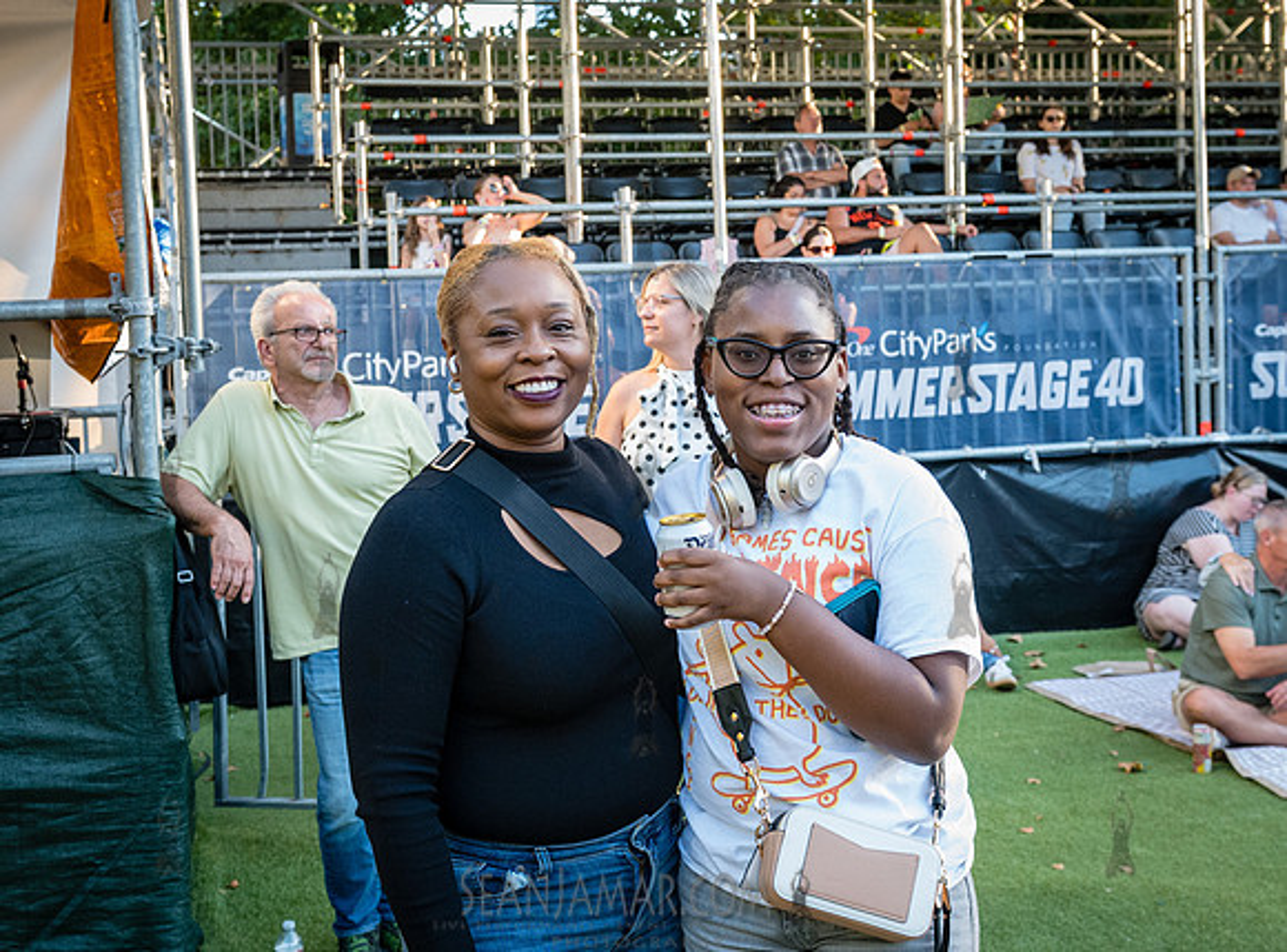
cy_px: 386
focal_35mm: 47
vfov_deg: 30.3
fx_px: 1756
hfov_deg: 40.2
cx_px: 645
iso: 2000
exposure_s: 1/250
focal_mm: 29
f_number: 5
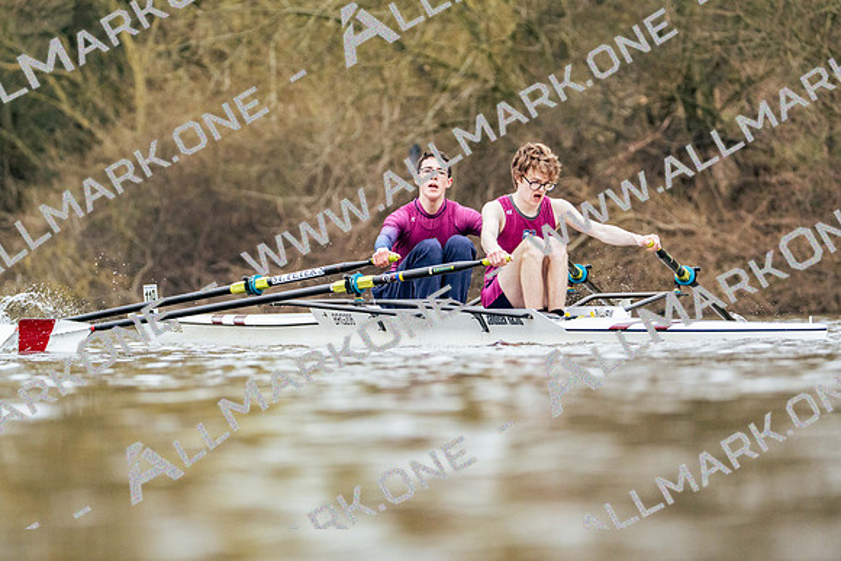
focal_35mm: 332
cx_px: 420
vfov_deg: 4.1
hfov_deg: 6.2
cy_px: 280
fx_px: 7757
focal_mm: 332
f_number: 6.3
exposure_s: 1/1600
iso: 5000
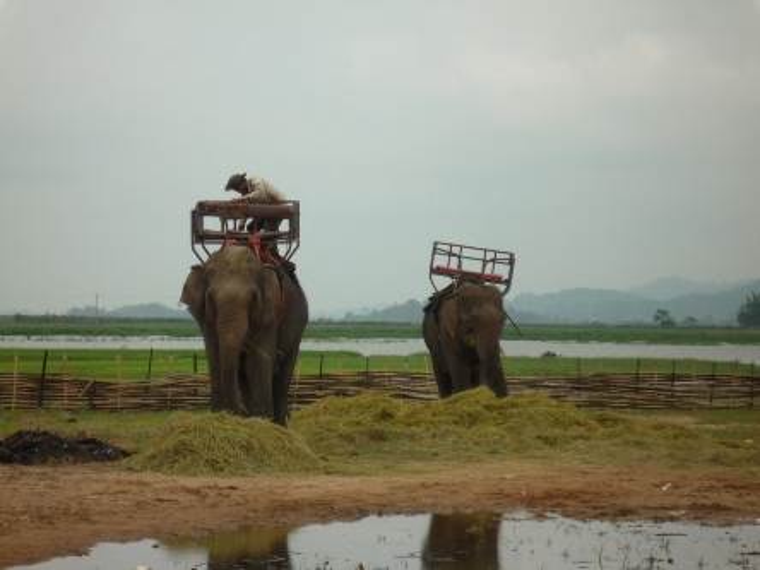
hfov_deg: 15.8
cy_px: 285
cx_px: 380
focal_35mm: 125
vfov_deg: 11.9
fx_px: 2744
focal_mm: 22
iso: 100
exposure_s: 1/320
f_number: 5.9
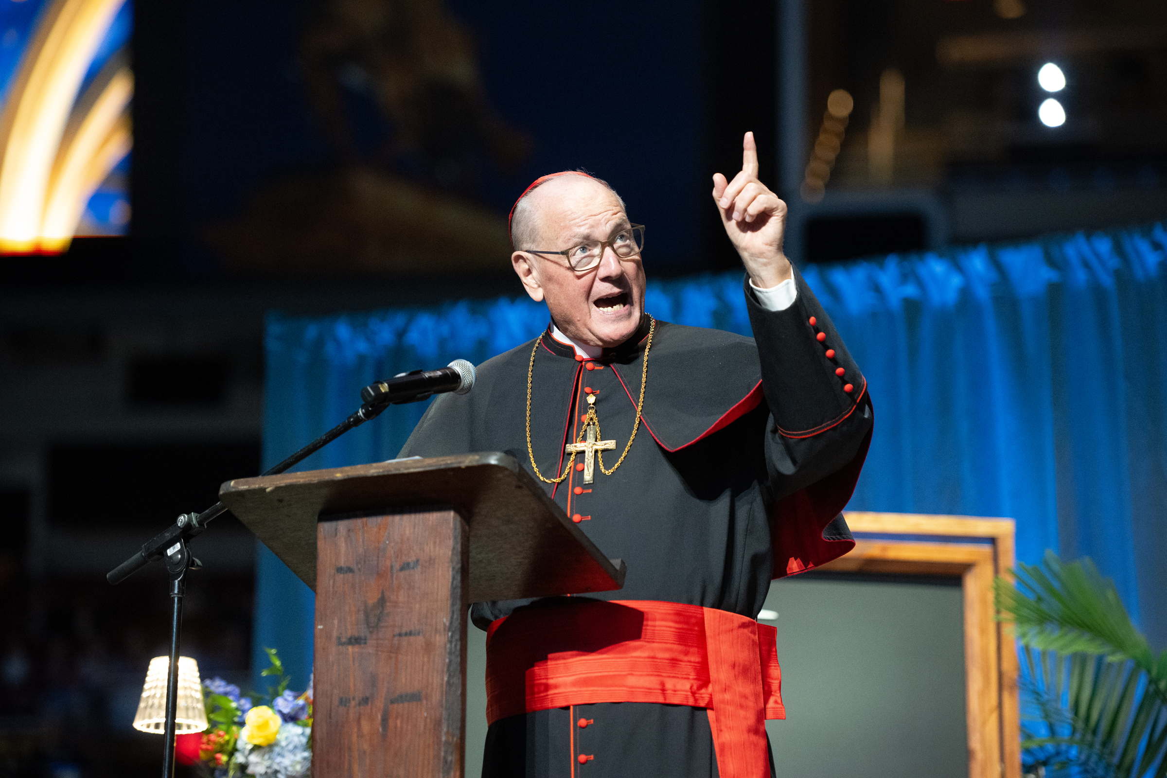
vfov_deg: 10.2
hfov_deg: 15.2
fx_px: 4376
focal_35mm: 135
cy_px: 389
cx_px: 584
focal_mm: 135
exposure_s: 1/320
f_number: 2.8
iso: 5000
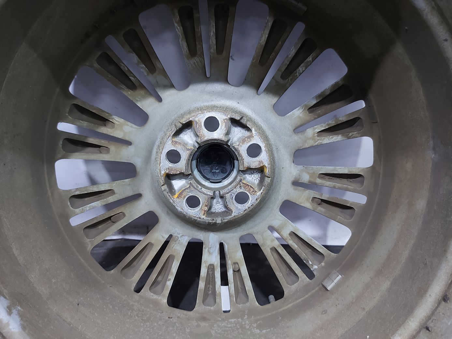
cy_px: 170
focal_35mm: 24
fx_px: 313
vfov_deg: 56.8
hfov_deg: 71.6
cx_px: 226
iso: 200
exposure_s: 1/33
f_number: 1.8
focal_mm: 5.23
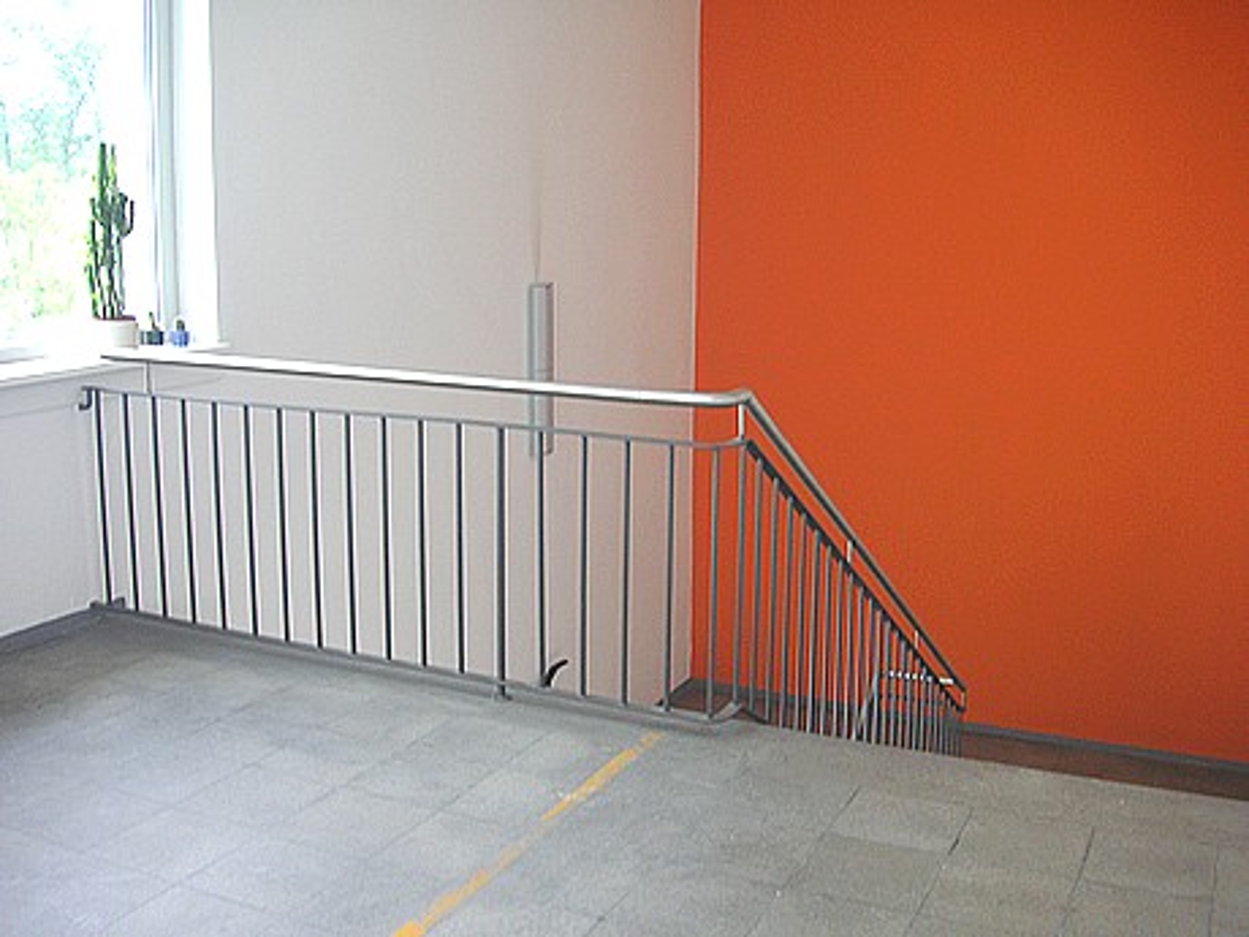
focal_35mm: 37
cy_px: 468
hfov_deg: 50.1
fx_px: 1335
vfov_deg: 38.7
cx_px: 624
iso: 80
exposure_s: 1/45
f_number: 2.8
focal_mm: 6.1
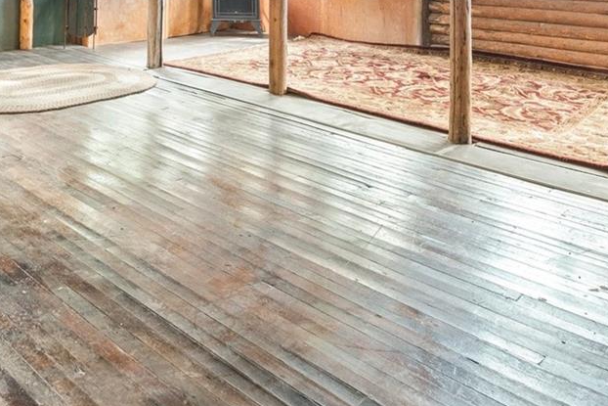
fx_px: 608
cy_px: -87
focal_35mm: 36
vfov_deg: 30.9
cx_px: 135
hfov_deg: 50.4
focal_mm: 14
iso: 400
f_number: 7.1
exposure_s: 1
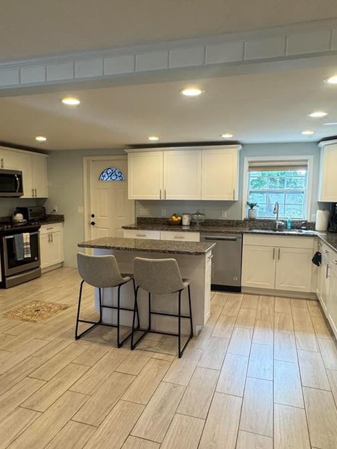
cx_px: 167
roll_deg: +0.2
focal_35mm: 25
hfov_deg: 54.9
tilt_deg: -7.1
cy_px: 232
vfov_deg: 69.4
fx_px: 325
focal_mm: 2.22
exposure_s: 1/120
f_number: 2.2
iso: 160
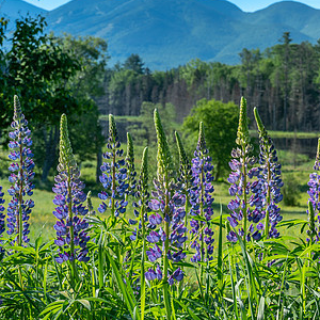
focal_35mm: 97
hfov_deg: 17.7
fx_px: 1014
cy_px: 131
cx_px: 268
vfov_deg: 17.9
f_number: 13
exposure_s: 1/60
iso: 125
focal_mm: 59
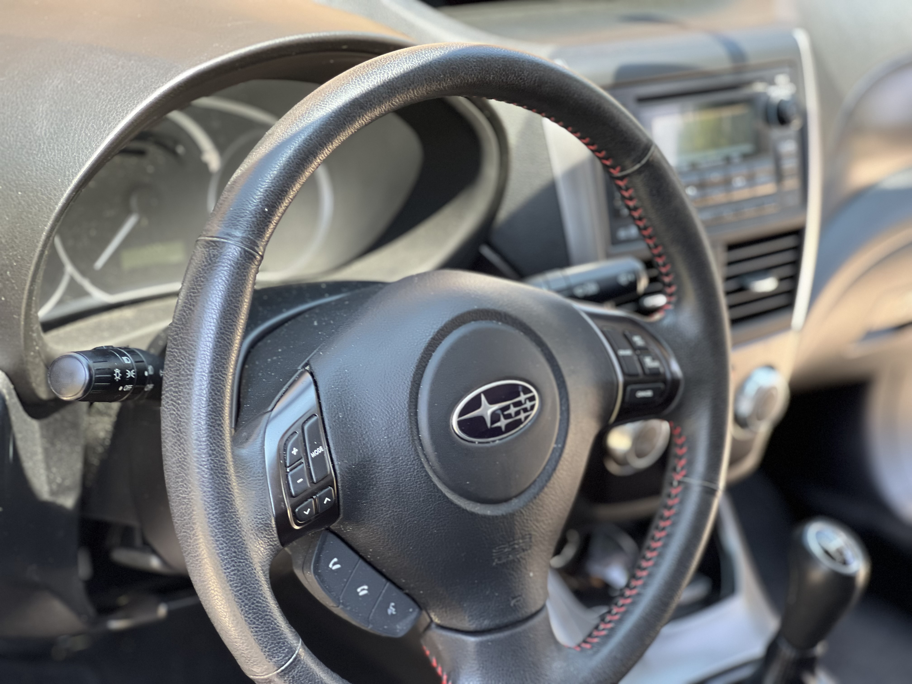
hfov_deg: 25.3
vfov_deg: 19.1
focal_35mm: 77
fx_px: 2029
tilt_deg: -22.7
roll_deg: -8.8
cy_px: 342
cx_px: 456
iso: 125
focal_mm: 9
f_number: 2.8
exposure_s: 1/121
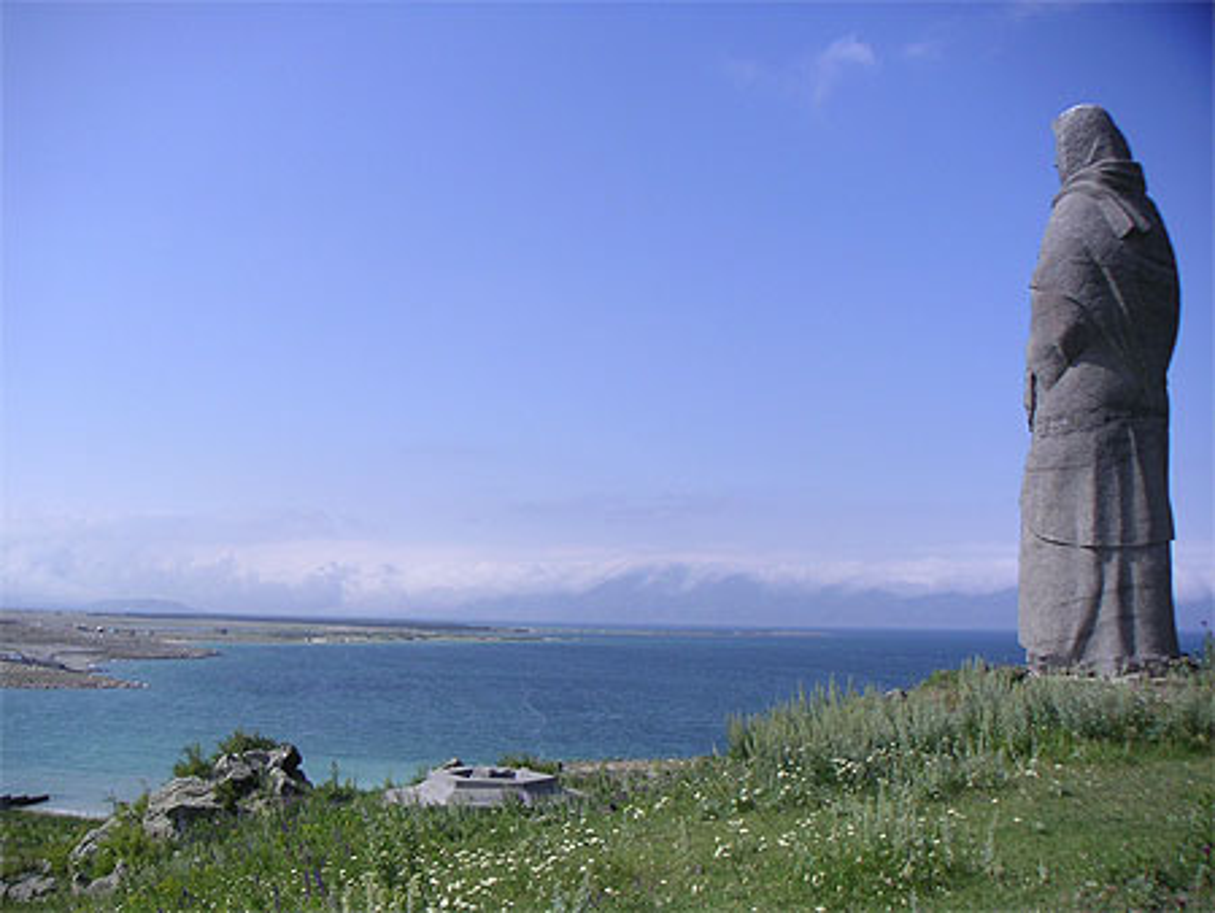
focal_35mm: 37
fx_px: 1299
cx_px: 608
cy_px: 456
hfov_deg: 50.1
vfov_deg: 38.7
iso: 50
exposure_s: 1/180
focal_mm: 5.7
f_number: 6.7
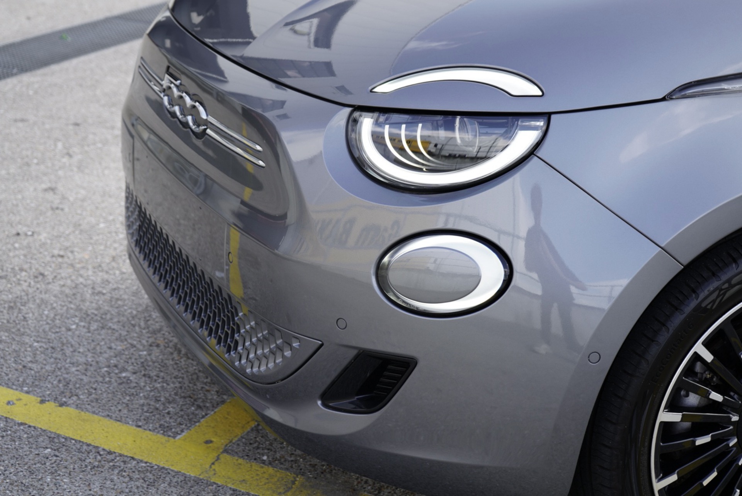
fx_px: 1382
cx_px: 371
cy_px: 248
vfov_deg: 20.3
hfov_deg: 30.1
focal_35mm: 67
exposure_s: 1/80
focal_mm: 67
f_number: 6.3
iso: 100
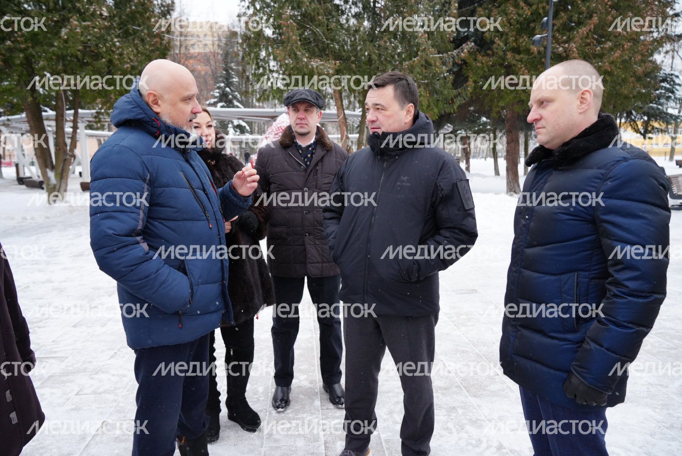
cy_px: 228
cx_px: 341
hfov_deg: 73.7
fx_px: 455
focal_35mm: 24
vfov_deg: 53.2
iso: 2000
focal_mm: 24
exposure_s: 1/400
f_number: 4.5
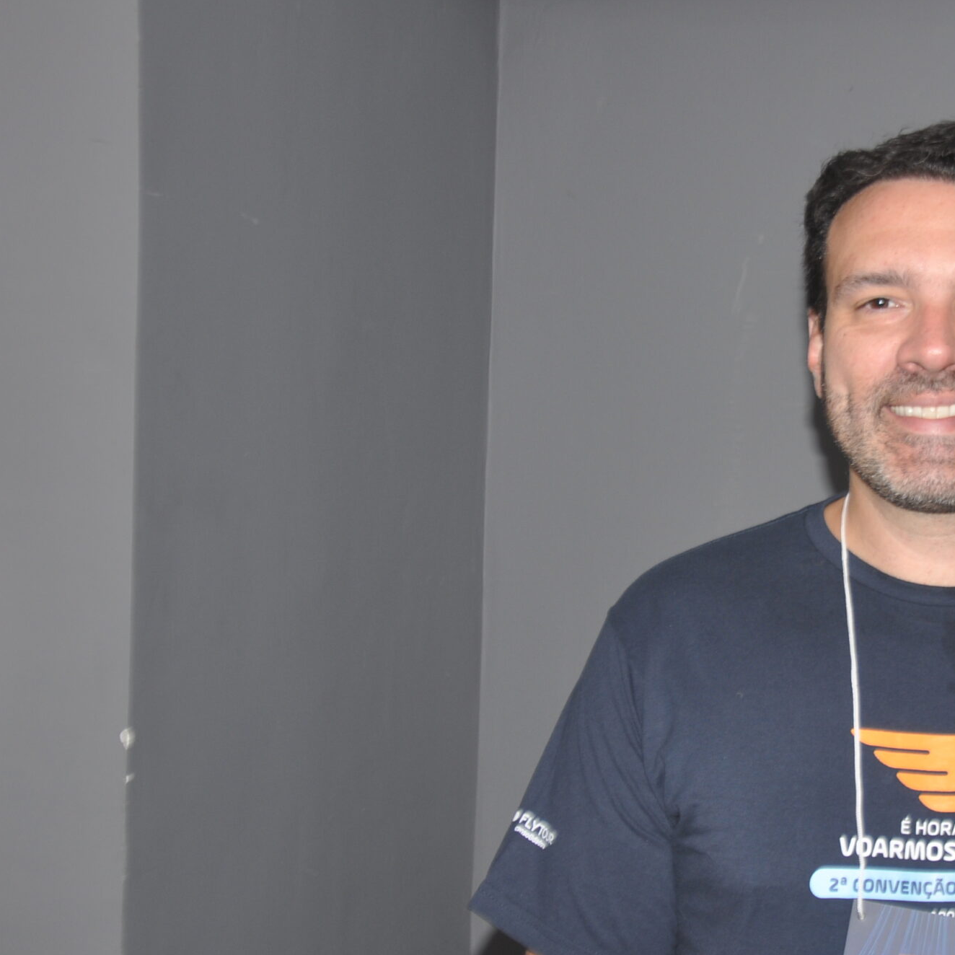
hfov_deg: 26.2
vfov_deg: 26.8
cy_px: 571
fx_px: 1998
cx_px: 827
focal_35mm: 64
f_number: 5.6
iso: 200
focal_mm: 26
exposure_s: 1/30
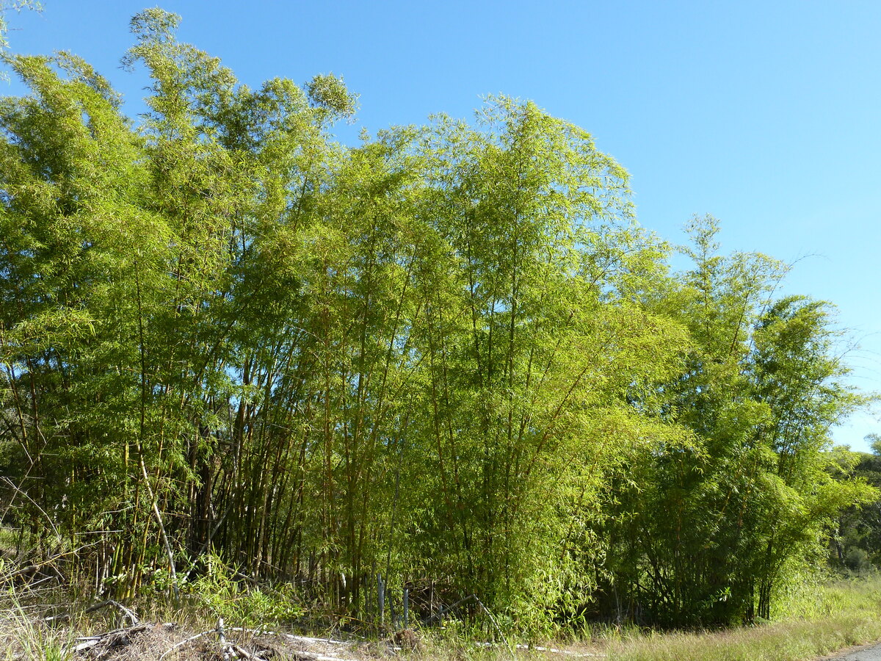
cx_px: 440
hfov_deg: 56.8
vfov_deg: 44.2
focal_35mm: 32
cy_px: 330
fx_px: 814
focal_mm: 5.3
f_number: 4
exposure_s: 1/250
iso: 80
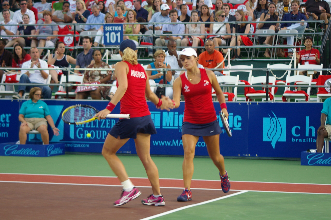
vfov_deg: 11.4
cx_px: 166
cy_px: 110
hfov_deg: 17.1
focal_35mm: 120
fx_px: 1102
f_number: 4.5
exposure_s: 1/125
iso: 400
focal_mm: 80
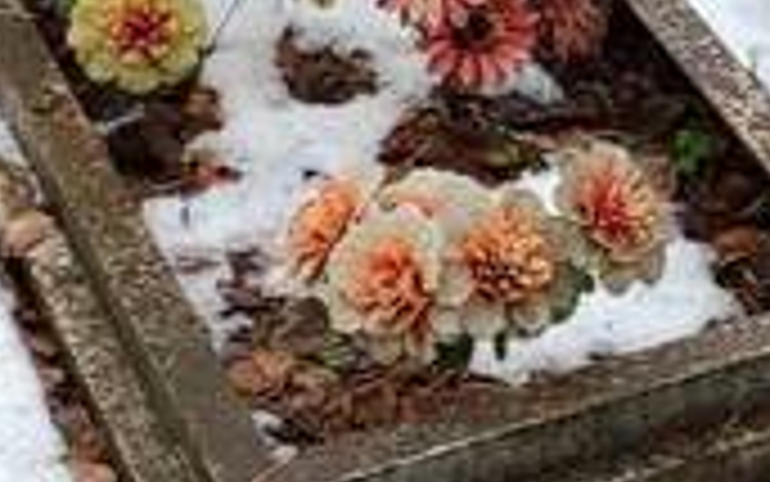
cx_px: 829
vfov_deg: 7.9
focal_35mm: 165
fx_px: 3464
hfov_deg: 12.5
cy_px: 63
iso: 122
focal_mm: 4.77
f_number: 1.75
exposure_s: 1/100
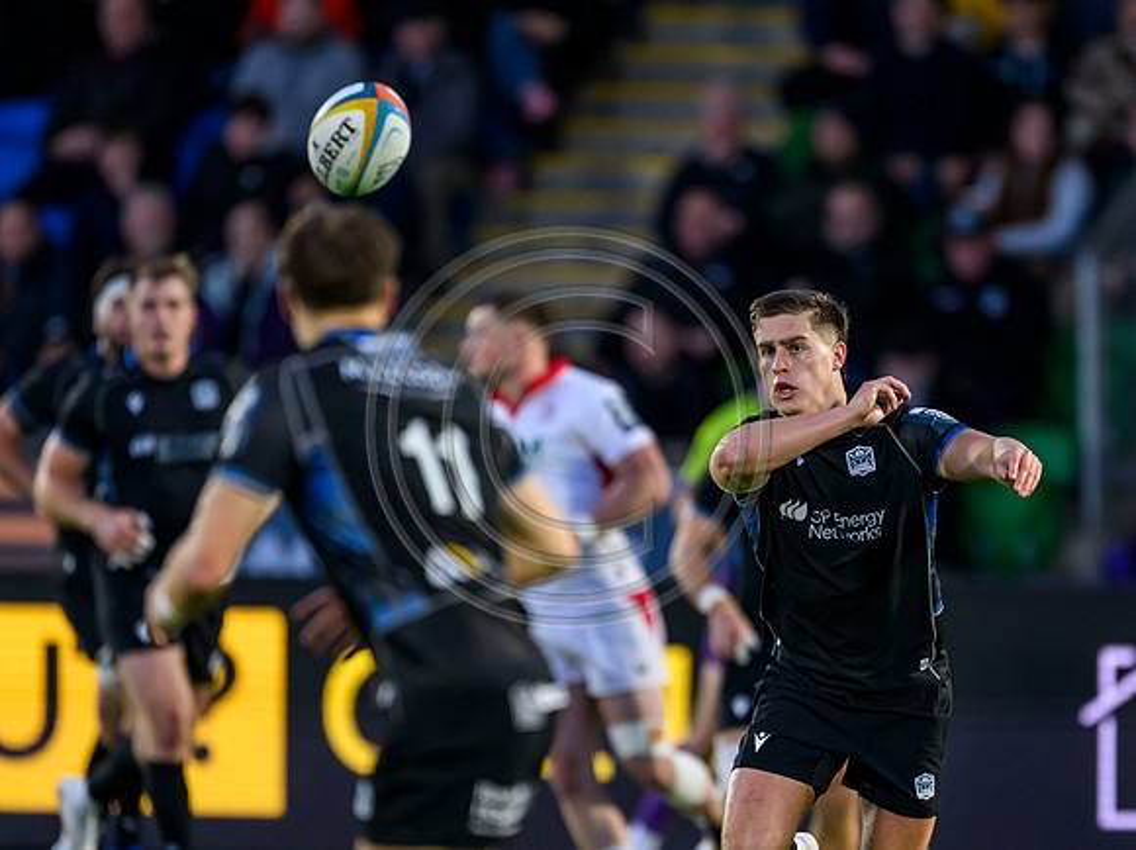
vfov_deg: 1.9
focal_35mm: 776
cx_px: 768
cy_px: 526
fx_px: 25457
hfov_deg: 2.6
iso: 4000
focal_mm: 560
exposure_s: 1/1250
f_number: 4
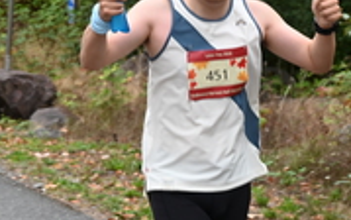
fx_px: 2096
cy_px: 95
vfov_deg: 6.0
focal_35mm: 219
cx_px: 157
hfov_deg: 9.6
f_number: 6
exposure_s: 1/125
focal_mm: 70
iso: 500
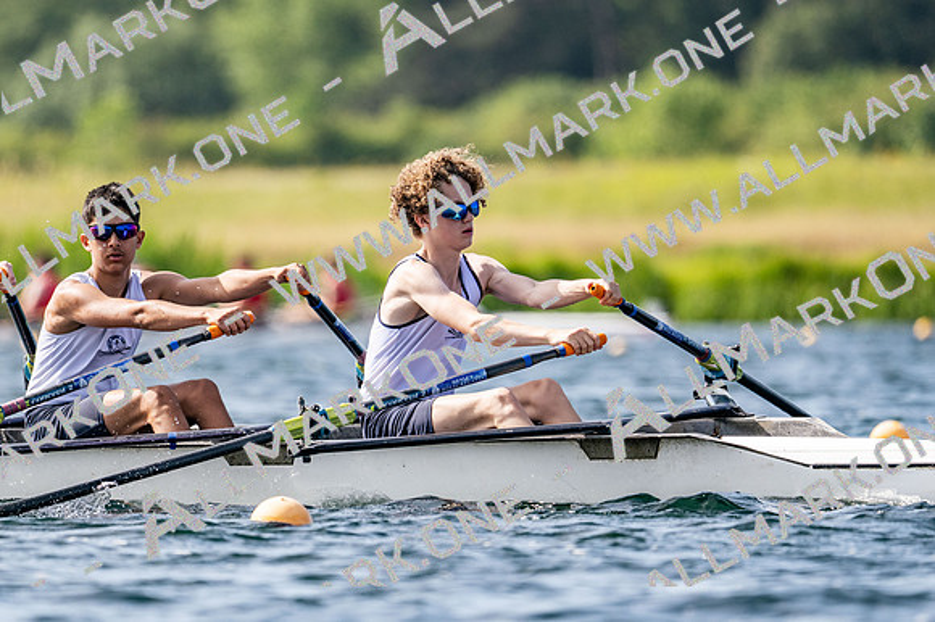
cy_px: 311
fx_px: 15574
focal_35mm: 600
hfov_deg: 3.4
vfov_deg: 2.3
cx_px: 468
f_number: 4.5
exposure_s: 1/2500
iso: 250
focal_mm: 400
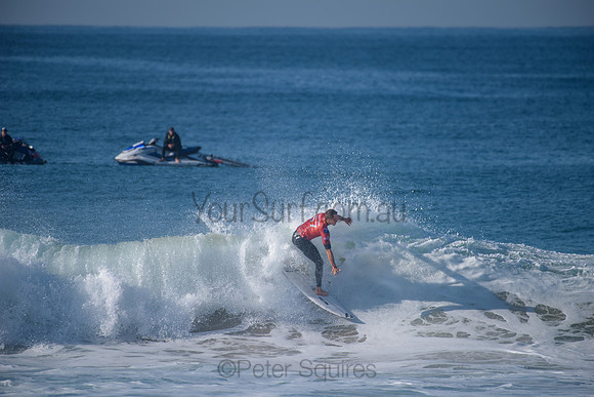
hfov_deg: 4.1
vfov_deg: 2.8
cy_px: 198
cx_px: 297
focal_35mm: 500
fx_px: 8252
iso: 180
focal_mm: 500
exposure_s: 1/2000
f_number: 5.6
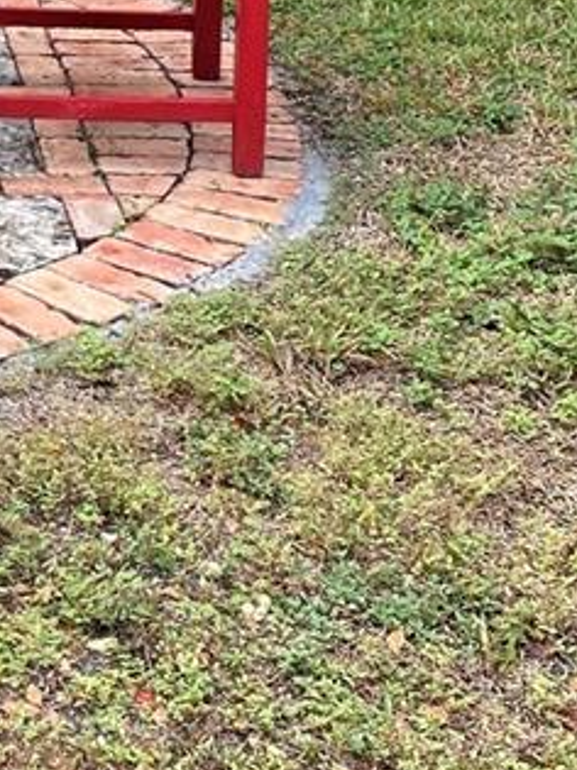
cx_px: -311
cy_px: -227
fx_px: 2202
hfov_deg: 13.9
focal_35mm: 99
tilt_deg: -11.1
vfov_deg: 18.5
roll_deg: +0.3
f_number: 1.8
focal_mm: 4.25
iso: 32
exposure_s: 1/481
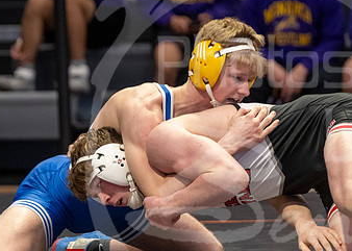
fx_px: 3397
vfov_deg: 4.2
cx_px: 170
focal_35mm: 340
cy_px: 265
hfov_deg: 5.9
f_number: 2.8
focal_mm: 115
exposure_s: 1/1000
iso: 3200
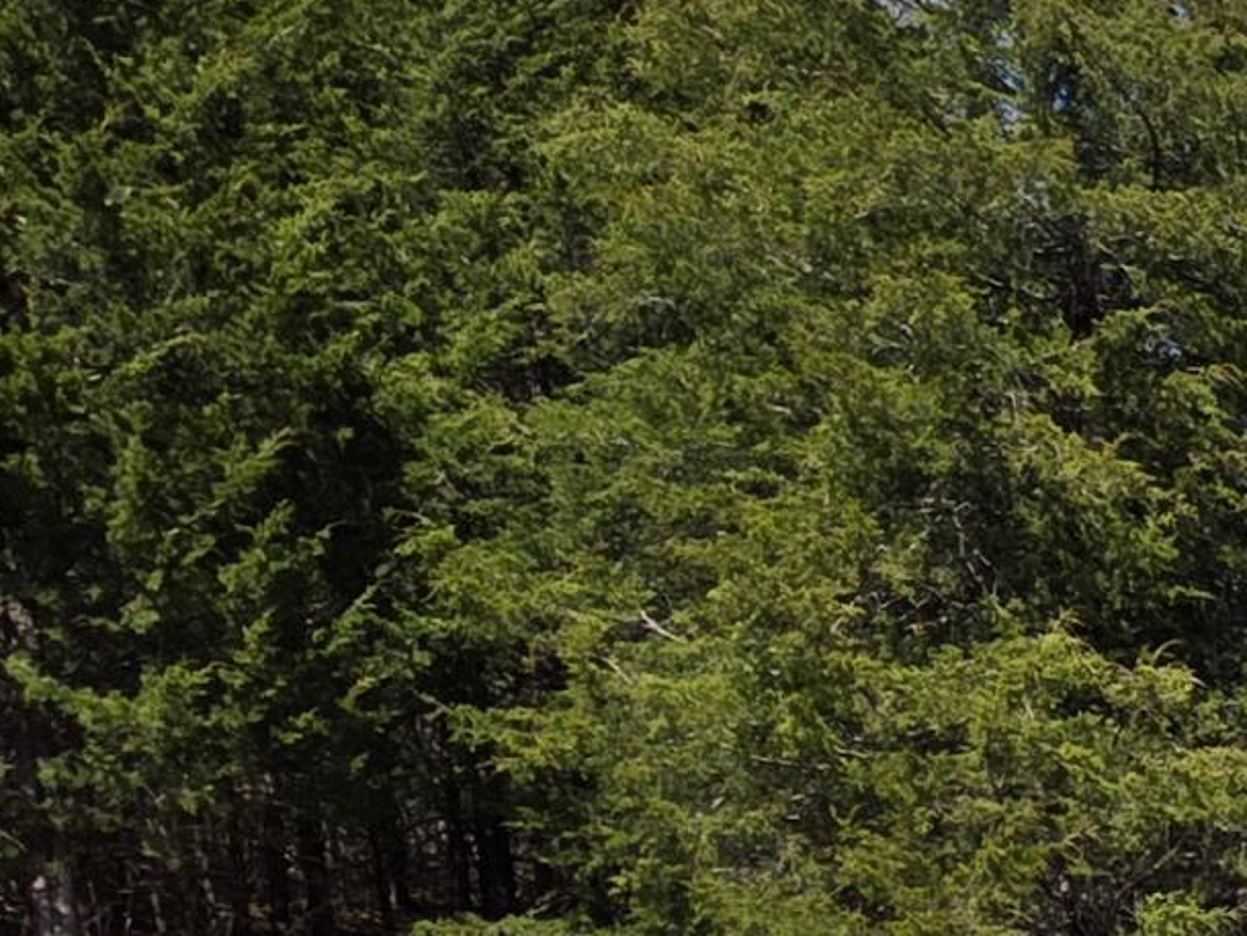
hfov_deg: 20.4
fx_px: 2306
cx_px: 2304
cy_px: 979
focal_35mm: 64
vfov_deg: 21.9
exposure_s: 1/2558
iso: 40
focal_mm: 2.2
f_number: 1.9
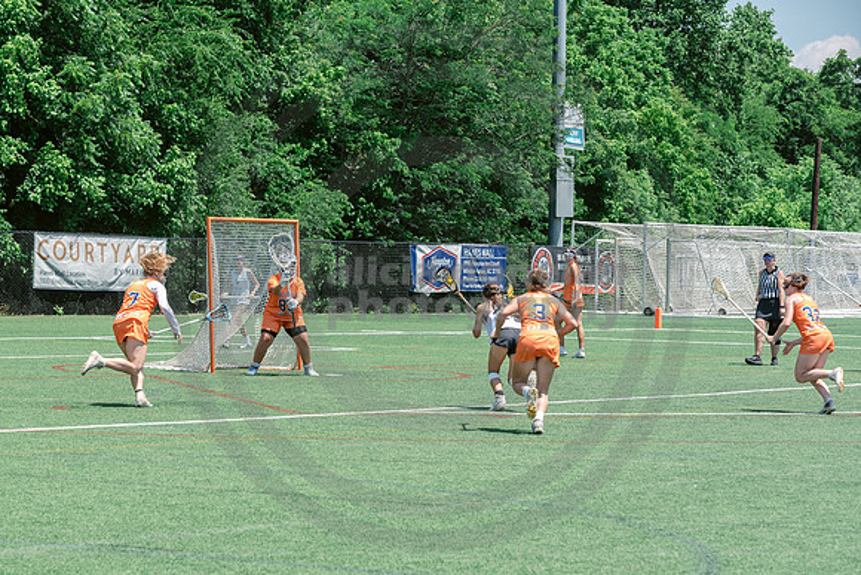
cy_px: 323
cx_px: 378
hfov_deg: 15.2
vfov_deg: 10.2
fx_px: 3223
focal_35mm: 135
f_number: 7.1
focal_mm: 120
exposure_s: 1/800
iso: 400
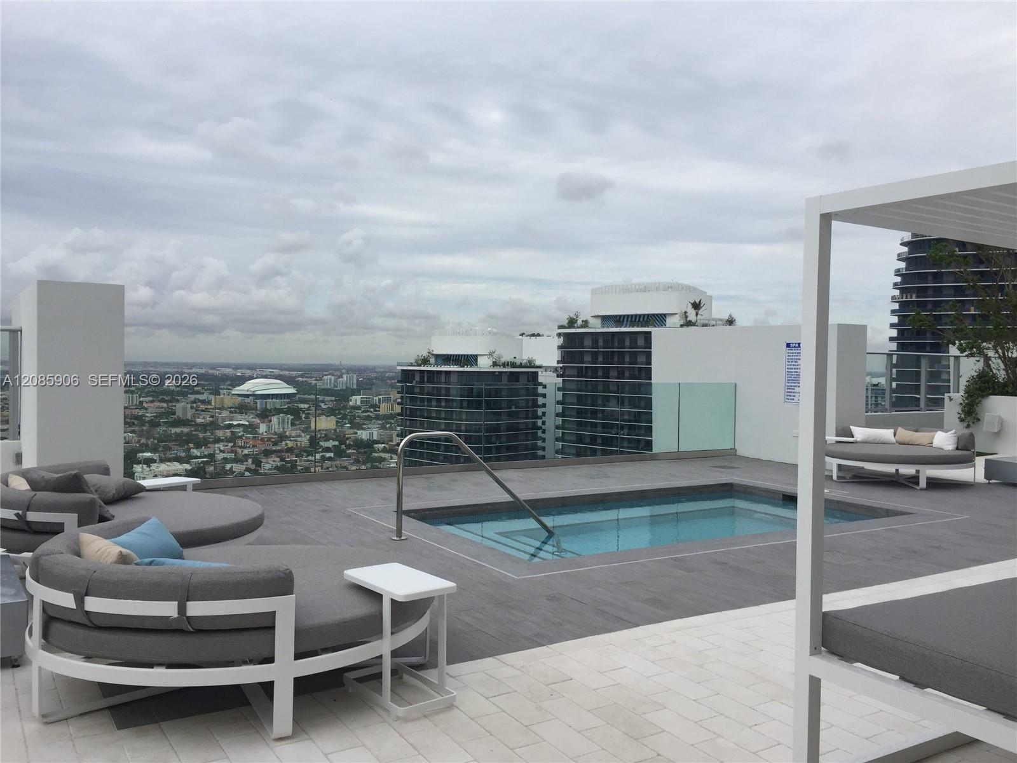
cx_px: 508
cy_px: 382
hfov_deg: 61.7
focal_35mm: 29
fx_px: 852
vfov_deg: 48.2
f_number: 2.2
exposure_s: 1/2198
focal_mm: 4.15
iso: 32
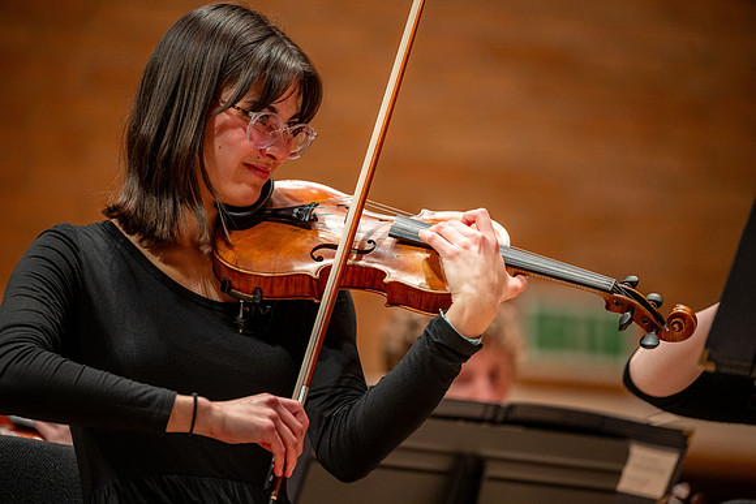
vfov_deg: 6.9
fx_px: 4201
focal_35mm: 200
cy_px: 252
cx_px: 378
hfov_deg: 10.3
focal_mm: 200
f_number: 2.8
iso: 1000
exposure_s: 1/200
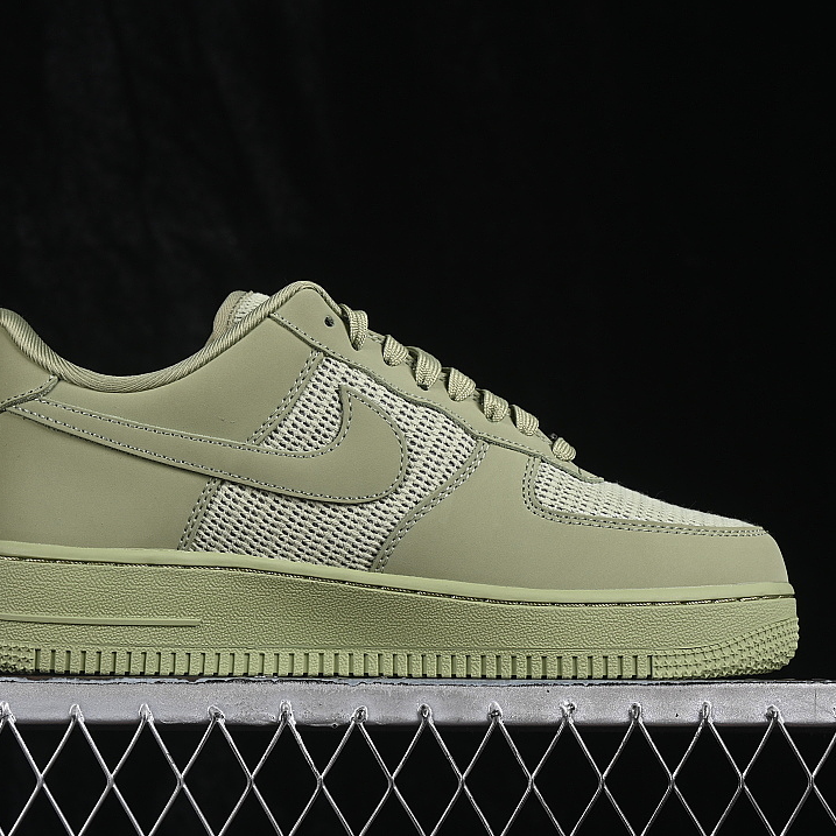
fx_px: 2623
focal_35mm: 96
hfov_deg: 18.1
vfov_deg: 18.1
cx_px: 375
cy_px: 419
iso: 160
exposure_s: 1/80
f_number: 8
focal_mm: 50
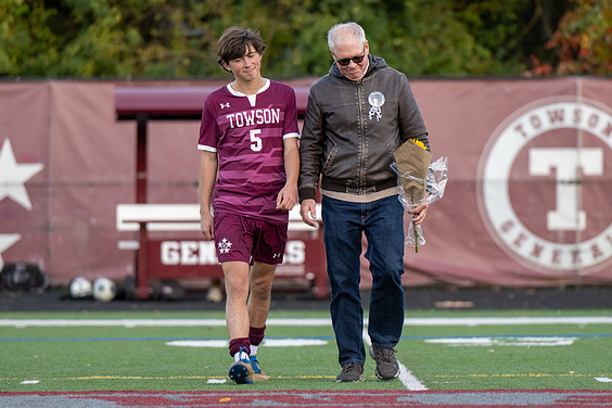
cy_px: 217
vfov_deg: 5.1
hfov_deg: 7.6
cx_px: 395
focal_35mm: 270
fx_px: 4590
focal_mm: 200
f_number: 3.5
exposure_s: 1/400
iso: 900
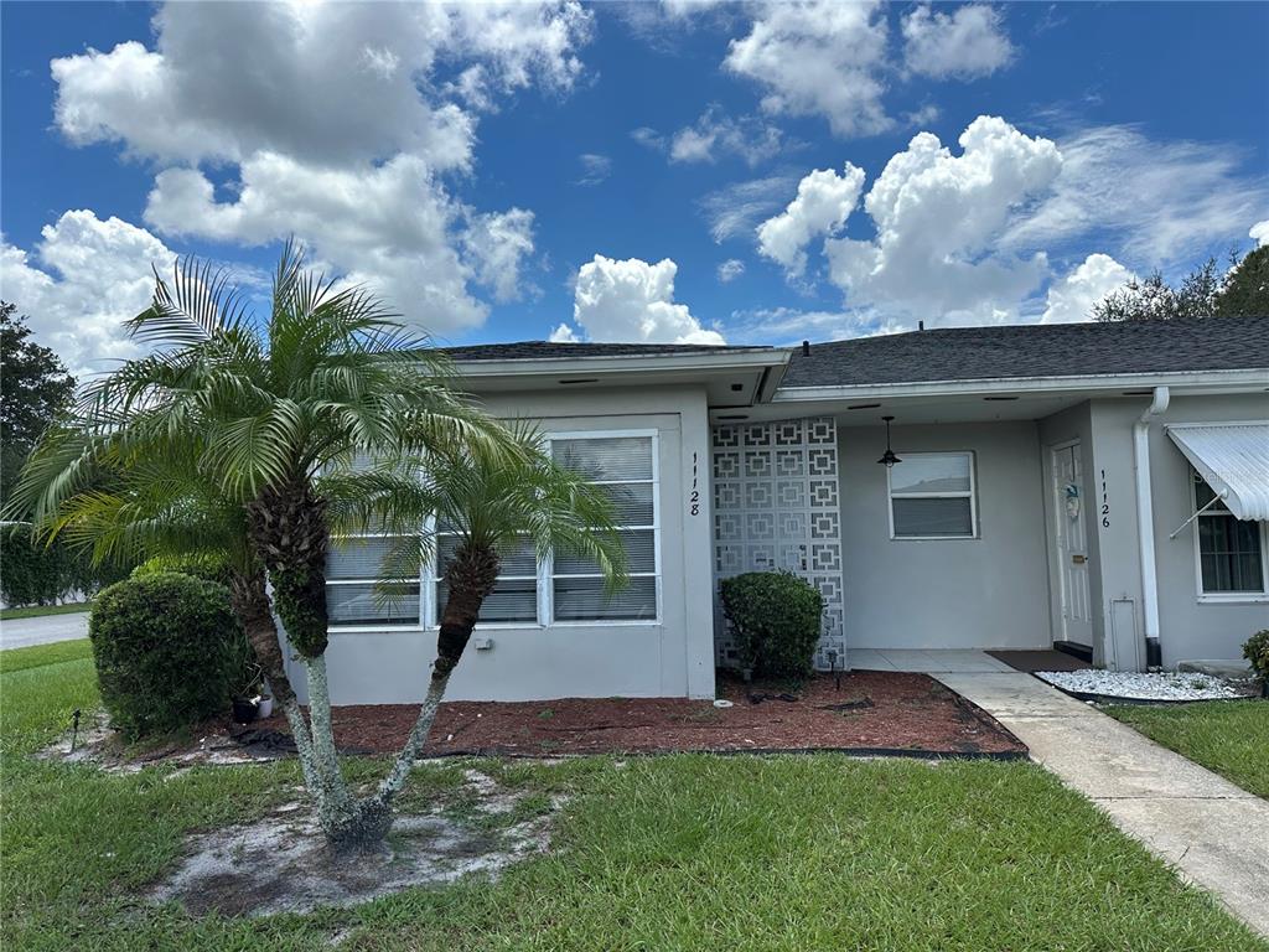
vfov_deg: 56.8
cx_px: 634
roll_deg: +1.1
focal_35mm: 24
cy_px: 476
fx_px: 880
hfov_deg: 71.6
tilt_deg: +4.8
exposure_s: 1/4762
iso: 80
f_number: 1.78
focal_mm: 6.86
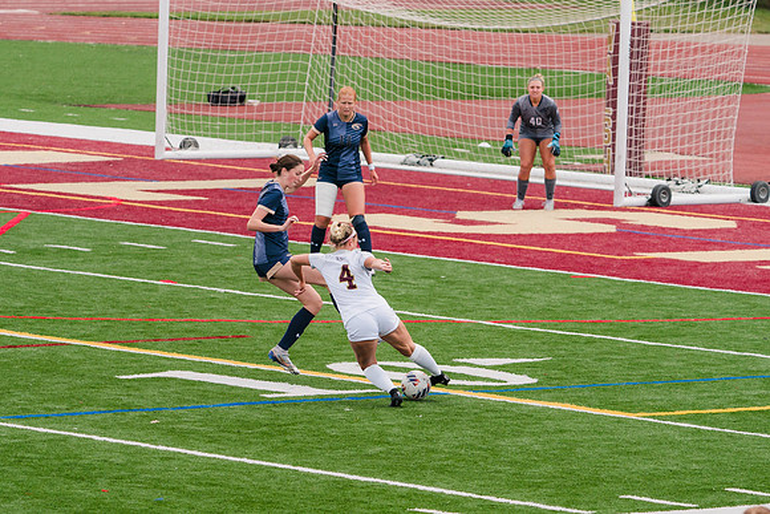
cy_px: 286
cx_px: 344
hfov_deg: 7.2
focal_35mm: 284
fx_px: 6084
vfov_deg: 4.8
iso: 640
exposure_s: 1/1600
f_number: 5.6
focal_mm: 205
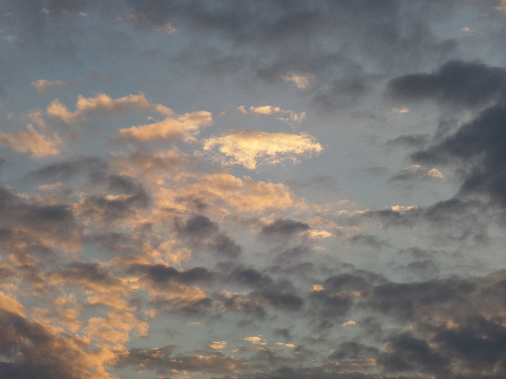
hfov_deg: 17.3
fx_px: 1666
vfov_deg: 13.0
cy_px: 190
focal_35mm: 114
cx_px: 253
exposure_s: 1/500
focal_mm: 20.3
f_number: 4
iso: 100
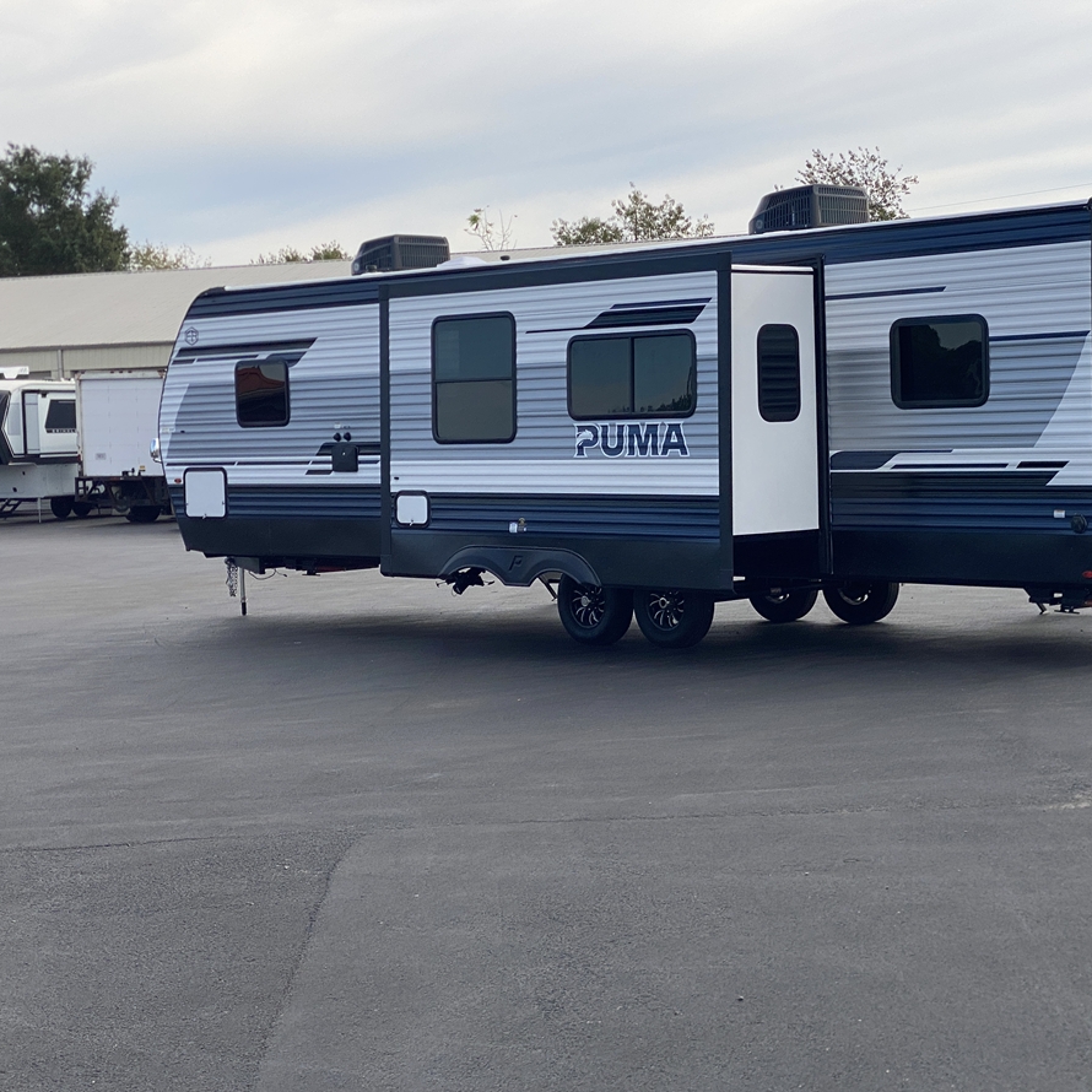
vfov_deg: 27.7
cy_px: 550
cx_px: 735
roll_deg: +1.7
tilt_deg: -2.6
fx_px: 2213
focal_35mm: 62
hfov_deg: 27.5
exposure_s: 1/1546
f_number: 2
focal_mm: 6
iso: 20
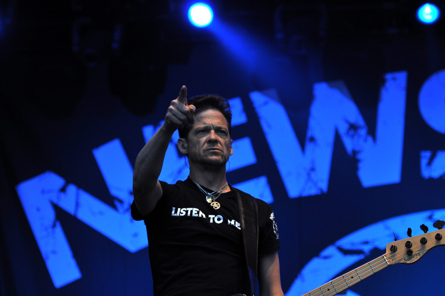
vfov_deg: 13.0
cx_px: 222
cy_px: 148
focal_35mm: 105
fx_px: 1296
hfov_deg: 19.5
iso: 400
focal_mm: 70
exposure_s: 1/400
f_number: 2.8
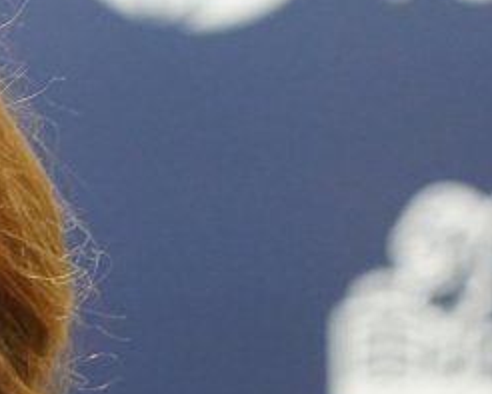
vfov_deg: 2.6
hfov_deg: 3.3
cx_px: -234
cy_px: 379
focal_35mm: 588
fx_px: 8565
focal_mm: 103
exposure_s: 1/50
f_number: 4
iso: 3200
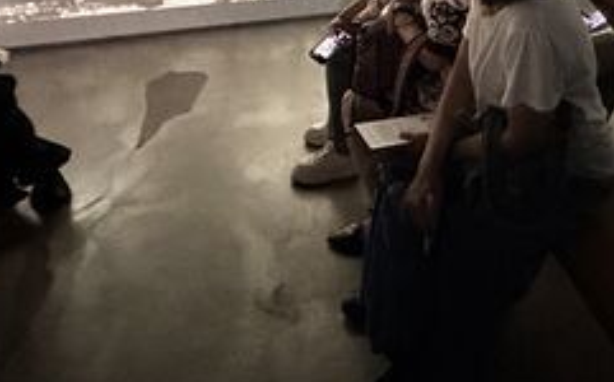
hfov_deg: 49.9
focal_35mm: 37
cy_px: -33
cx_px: 484
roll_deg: -0.1
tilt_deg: -14.5
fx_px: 618
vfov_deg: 30.8
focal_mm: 2.22
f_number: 2.2
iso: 1250
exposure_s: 1/30
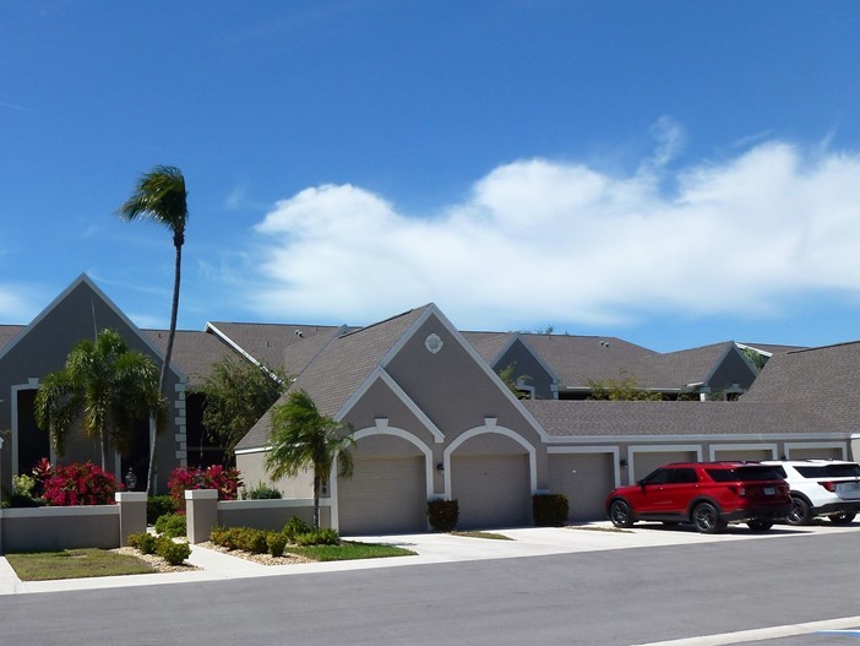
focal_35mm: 35
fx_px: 870
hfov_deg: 51.2
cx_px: 255
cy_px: 431
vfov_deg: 40.2
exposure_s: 1/1000
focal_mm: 4.3
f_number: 4
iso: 100
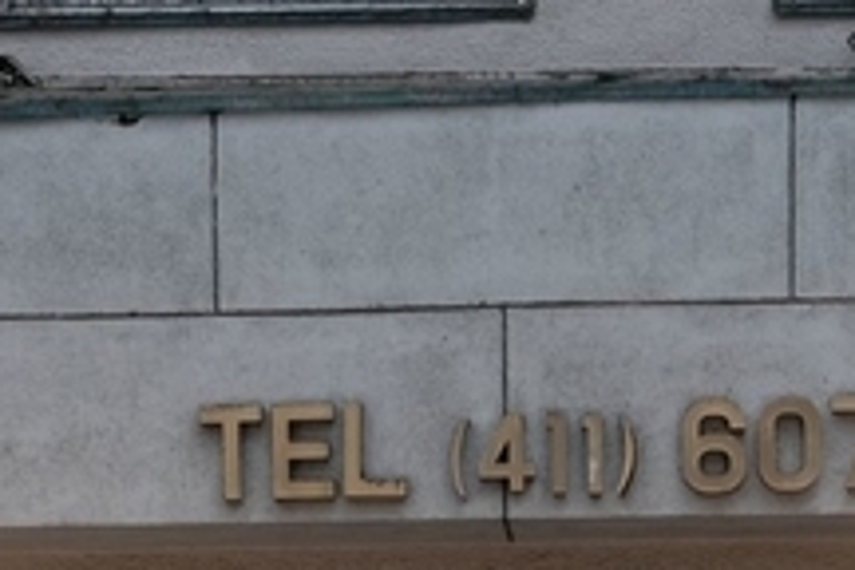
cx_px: 483
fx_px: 3942
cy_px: 1328
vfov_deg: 7.7
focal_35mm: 166
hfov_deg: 12.4
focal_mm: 23
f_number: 4
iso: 800
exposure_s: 1/125
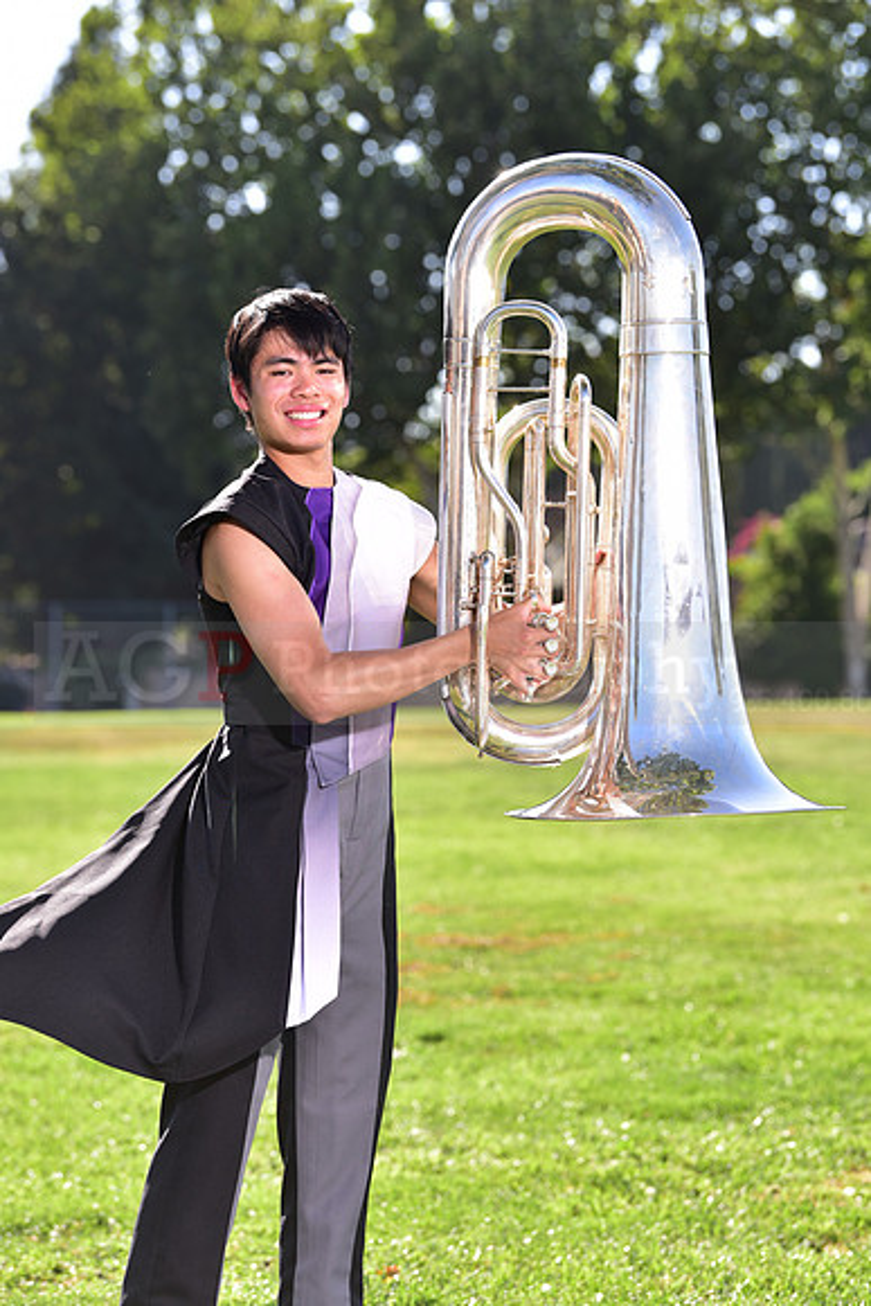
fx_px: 4715
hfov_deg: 10.6
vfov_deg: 15.8
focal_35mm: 130
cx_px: 436
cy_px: 653
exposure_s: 1/250
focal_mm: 130
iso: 100
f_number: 5
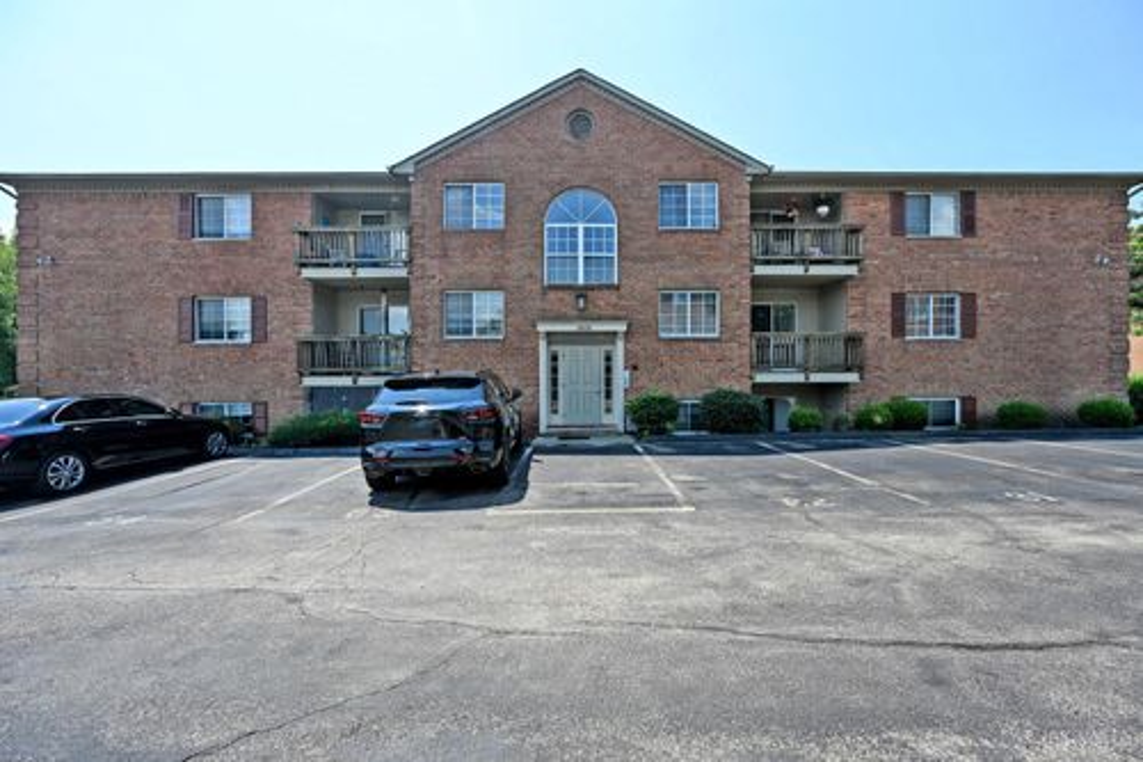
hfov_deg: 104.3
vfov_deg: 81.2
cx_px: 572
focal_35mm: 14
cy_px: 381
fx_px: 444
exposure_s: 1/320
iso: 100
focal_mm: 14
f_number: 6.3
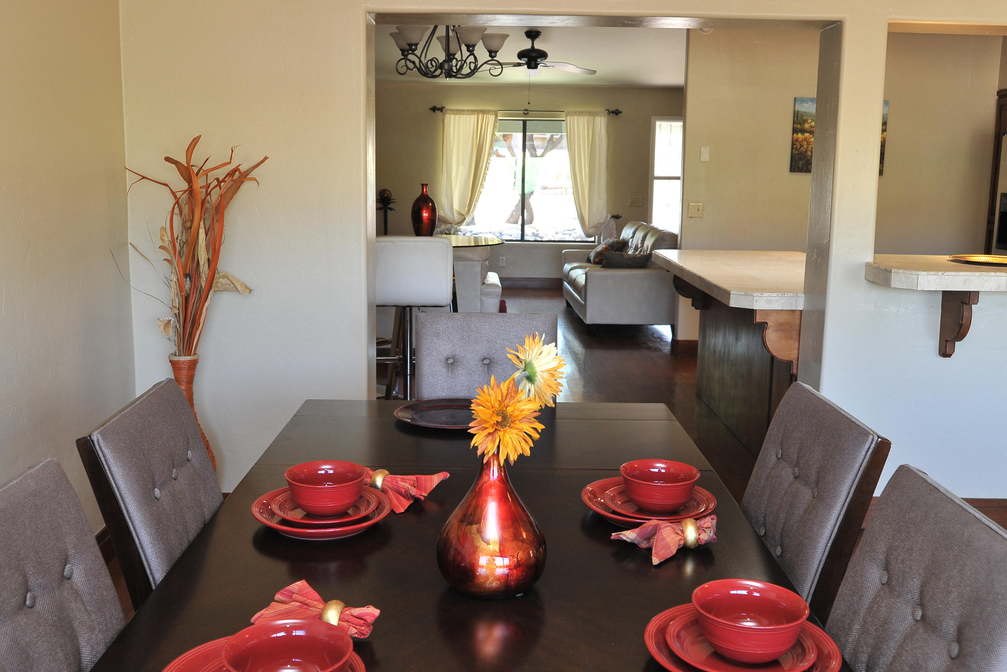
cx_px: 485
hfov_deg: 51.9
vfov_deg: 35.9
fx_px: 1035
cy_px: 335
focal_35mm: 37
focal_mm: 35
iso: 1000
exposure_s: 1/40
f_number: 8
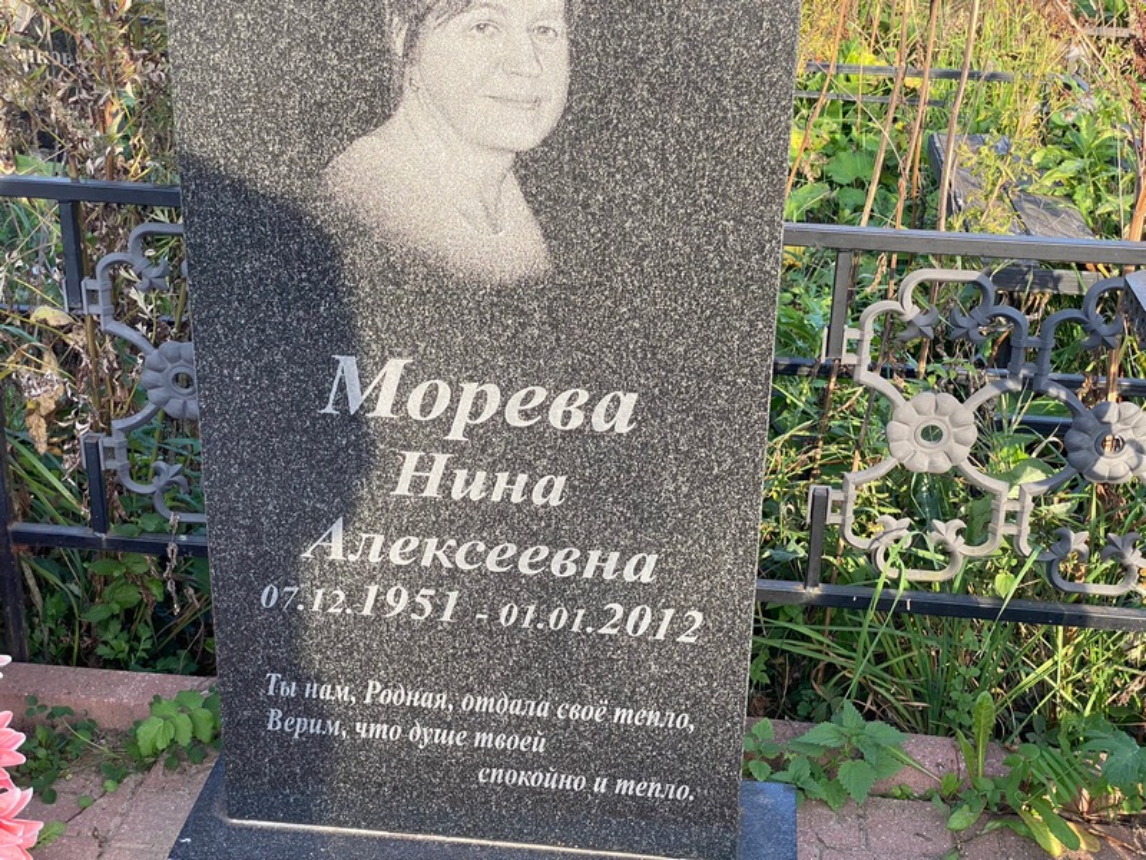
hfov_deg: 36.8
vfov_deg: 28.0
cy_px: 430
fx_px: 1722
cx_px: 573
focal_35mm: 52
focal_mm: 6
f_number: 2
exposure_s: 1/227
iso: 20
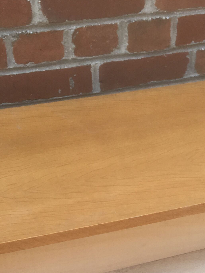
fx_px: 671
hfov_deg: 17.1
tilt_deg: -45.9
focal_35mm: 85
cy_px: 303
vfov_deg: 21.8
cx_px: 189
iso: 25
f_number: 2.2
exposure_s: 1/121
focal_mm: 4.15
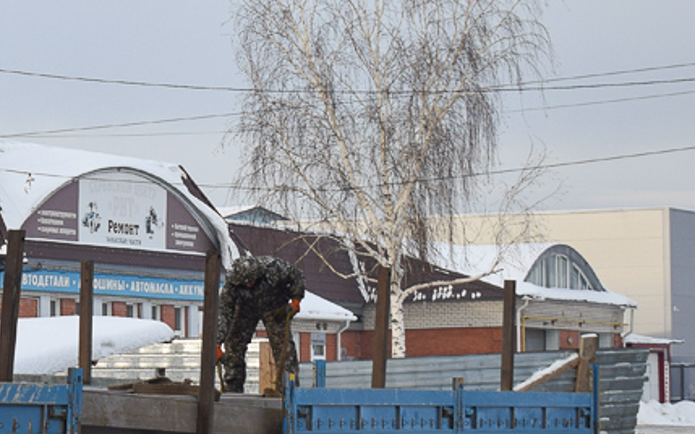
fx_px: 2917
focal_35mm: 154
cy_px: 206
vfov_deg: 8.5
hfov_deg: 13.0
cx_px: -267
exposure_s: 1/640
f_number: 5.6
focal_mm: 36
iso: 200
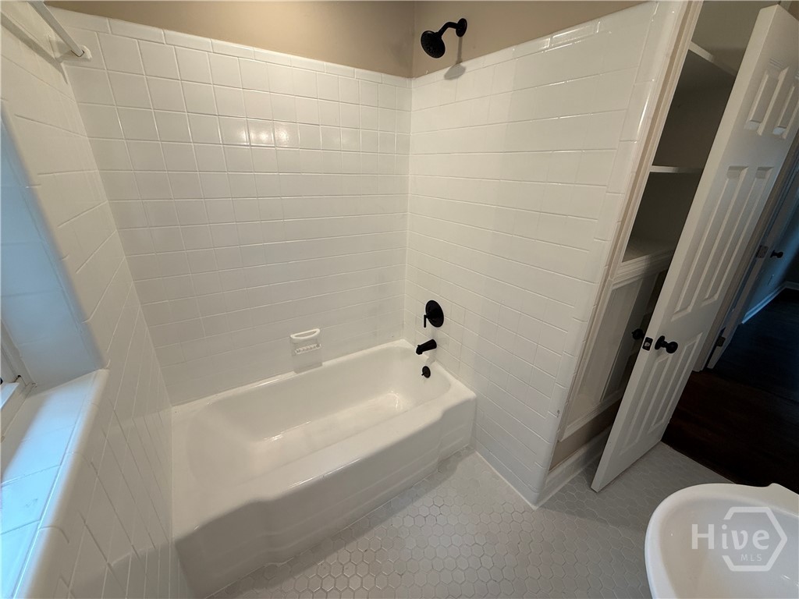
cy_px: 300
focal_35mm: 14
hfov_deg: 102.1
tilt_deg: -22.4
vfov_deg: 85.7
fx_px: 323
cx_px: 400
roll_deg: -1.0
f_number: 2.2
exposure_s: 1/120
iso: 100
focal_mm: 2.22
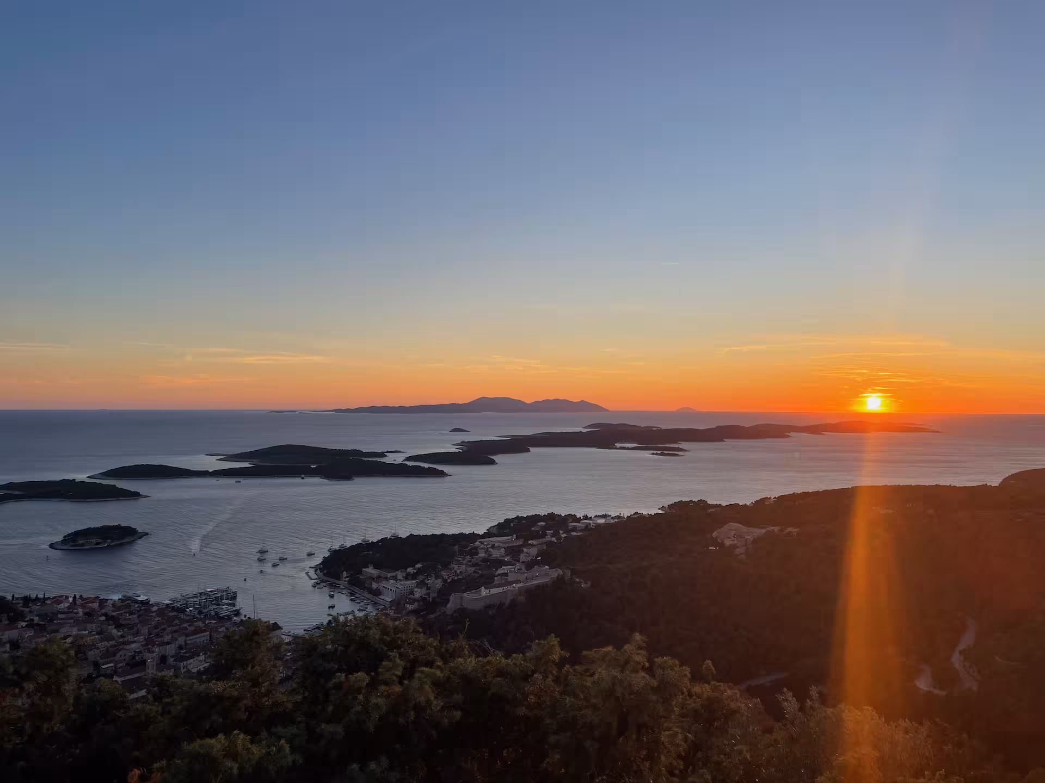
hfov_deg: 67.3
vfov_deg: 53.1
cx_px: 522
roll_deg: +0.5
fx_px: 785
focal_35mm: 26
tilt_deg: +2.2
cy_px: 392
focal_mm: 4.2
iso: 32
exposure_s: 1/972
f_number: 1.6
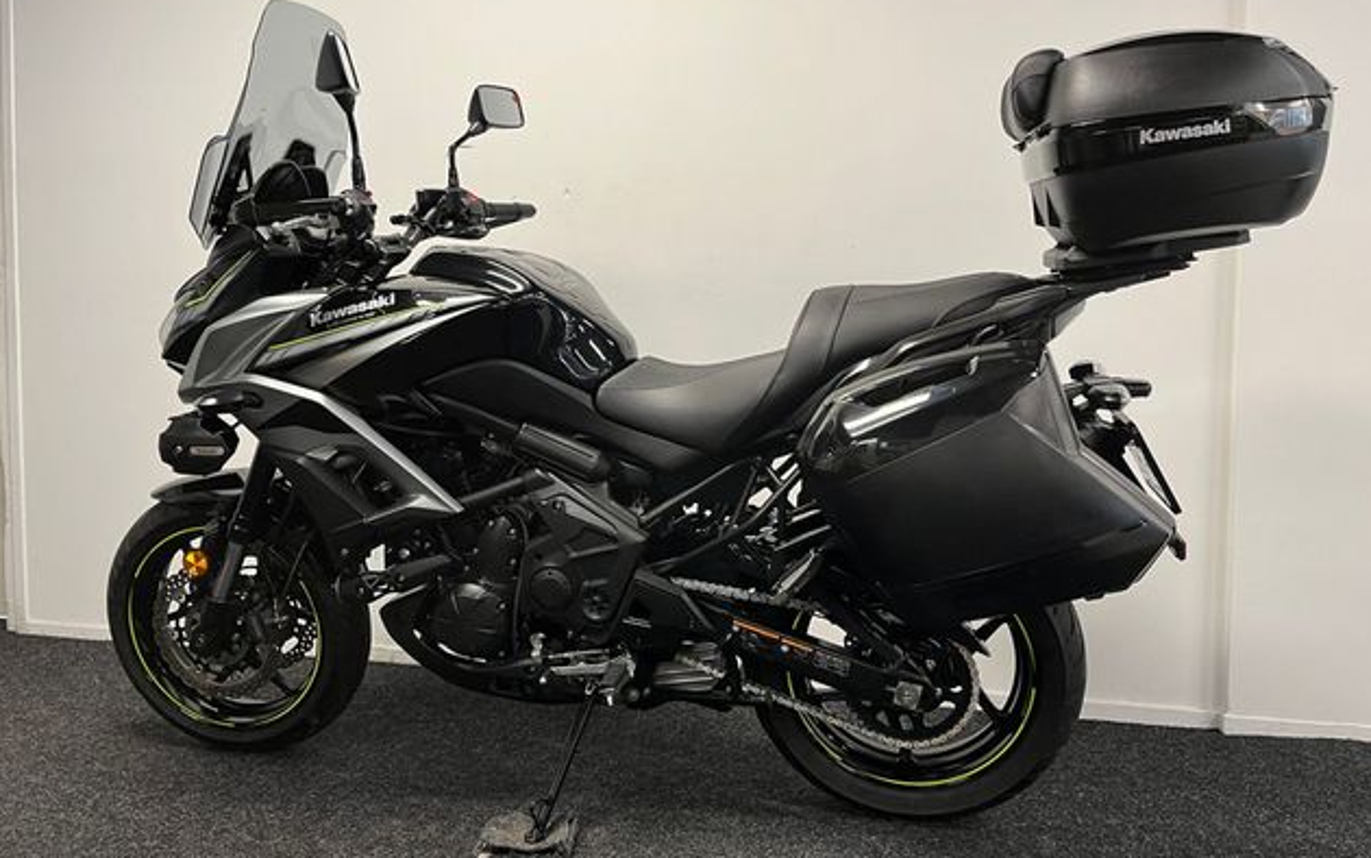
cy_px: 422
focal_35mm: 28
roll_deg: -0.7
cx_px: 688
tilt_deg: -3.5
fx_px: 1046
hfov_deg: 66.5
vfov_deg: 44.6
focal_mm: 5.1
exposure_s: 1/50
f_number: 1.6
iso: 100
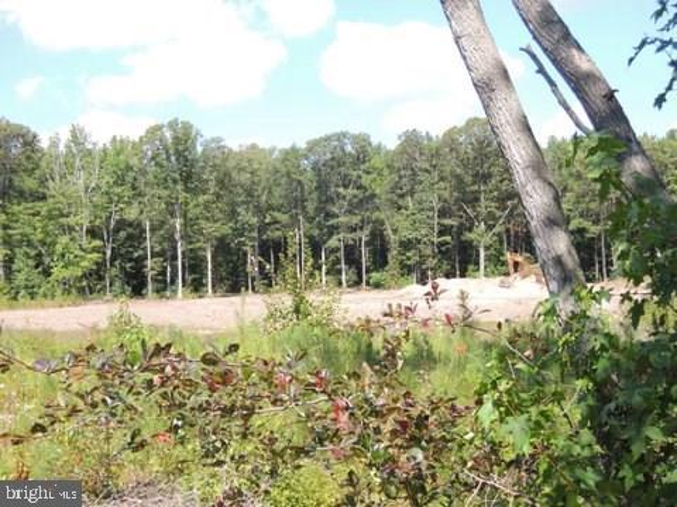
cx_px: 338
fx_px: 978
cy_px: 254
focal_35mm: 50
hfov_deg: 38.2
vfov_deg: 29.1
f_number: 3.7
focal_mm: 9
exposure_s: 1/320
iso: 100
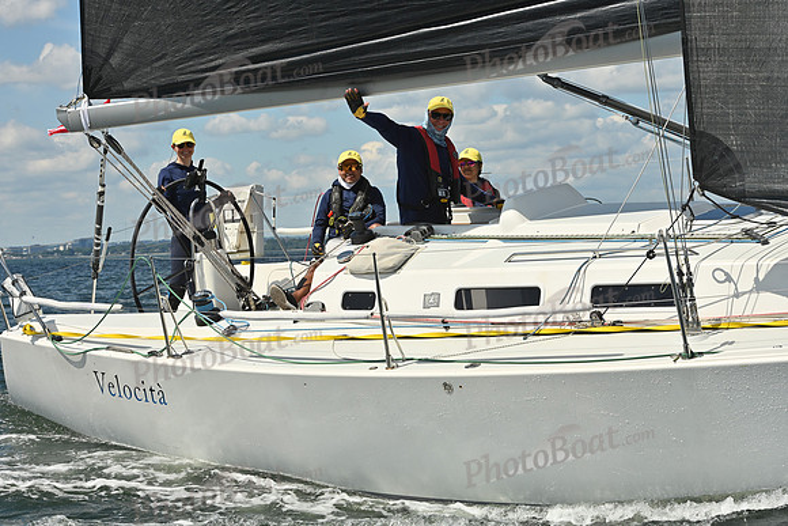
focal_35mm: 85
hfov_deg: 23.9
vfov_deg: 16.1
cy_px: 263
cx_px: 394
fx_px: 1861
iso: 250
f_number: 10
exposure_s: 1/1250
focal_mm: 85
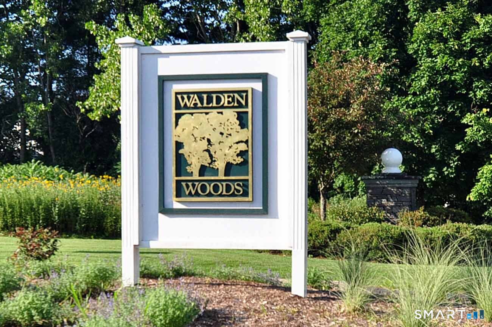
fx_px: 491
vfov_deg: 36.8
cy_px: 164
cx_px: 246
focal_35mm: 36
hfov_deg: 53.2
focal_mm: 24
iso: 500
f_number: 6.3
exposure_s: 1/800
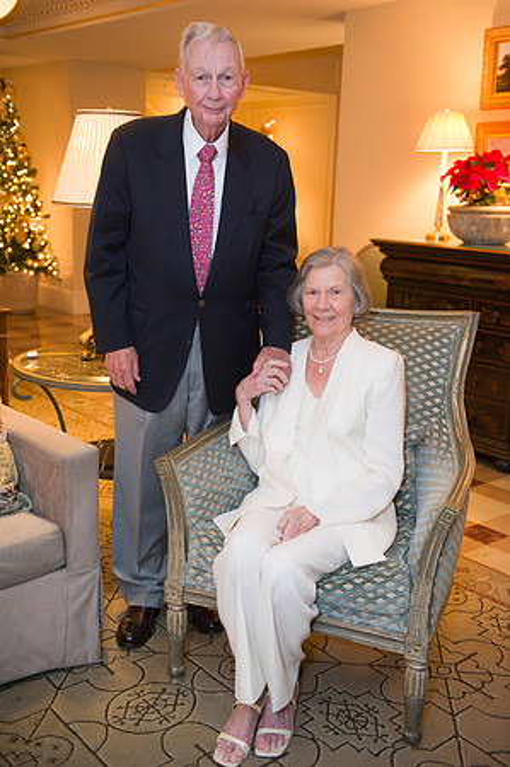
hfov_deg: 33.3
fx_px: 852
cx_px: 255
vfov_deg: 48.5
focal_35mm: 40
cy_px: 384
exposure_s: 1/100
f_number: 3.2
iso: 800
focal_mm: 40
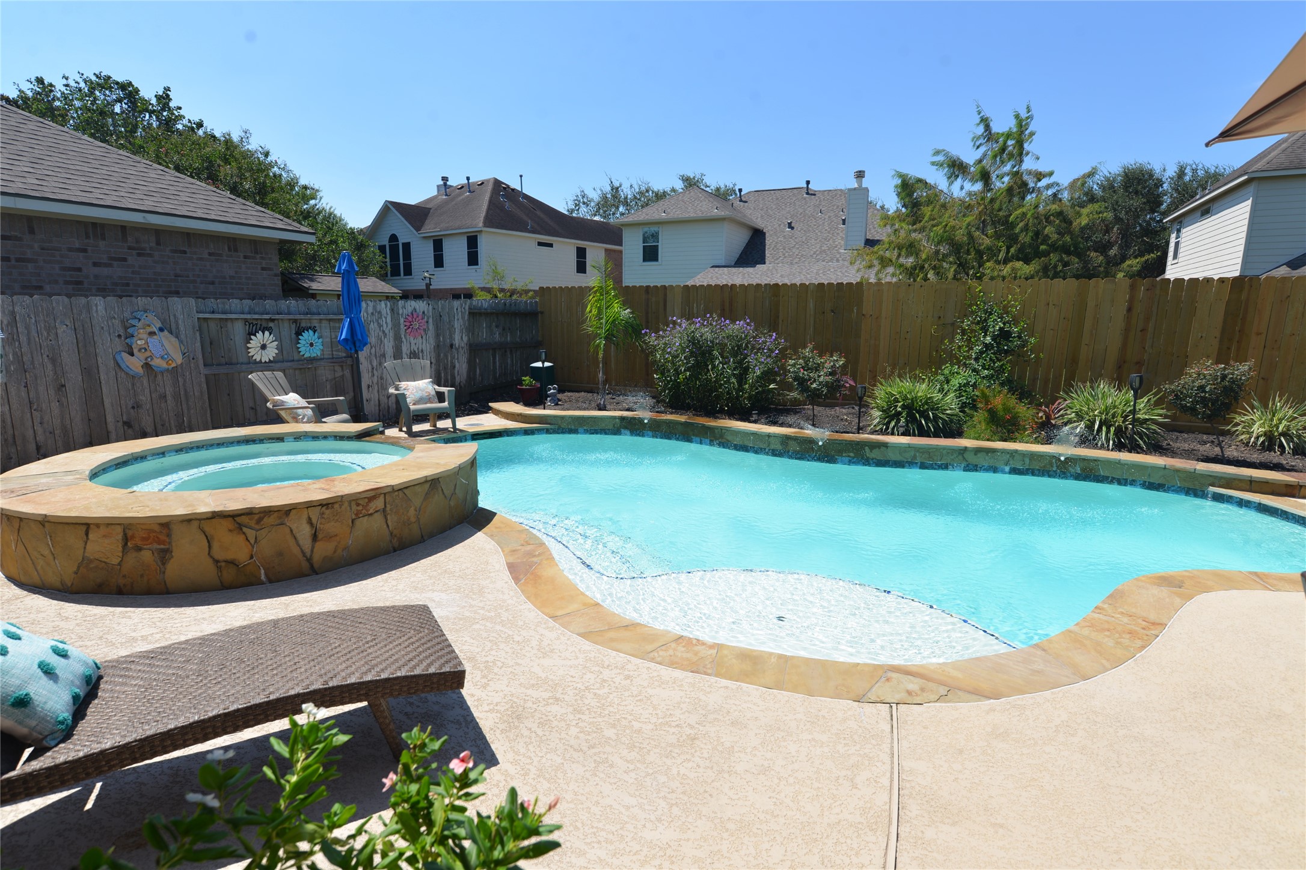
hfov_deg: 90.0
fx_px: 653
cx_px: 653
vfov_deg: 67.4
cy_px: 435
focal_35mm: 18
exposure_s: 1/320
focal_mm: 18
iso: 100
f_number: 9
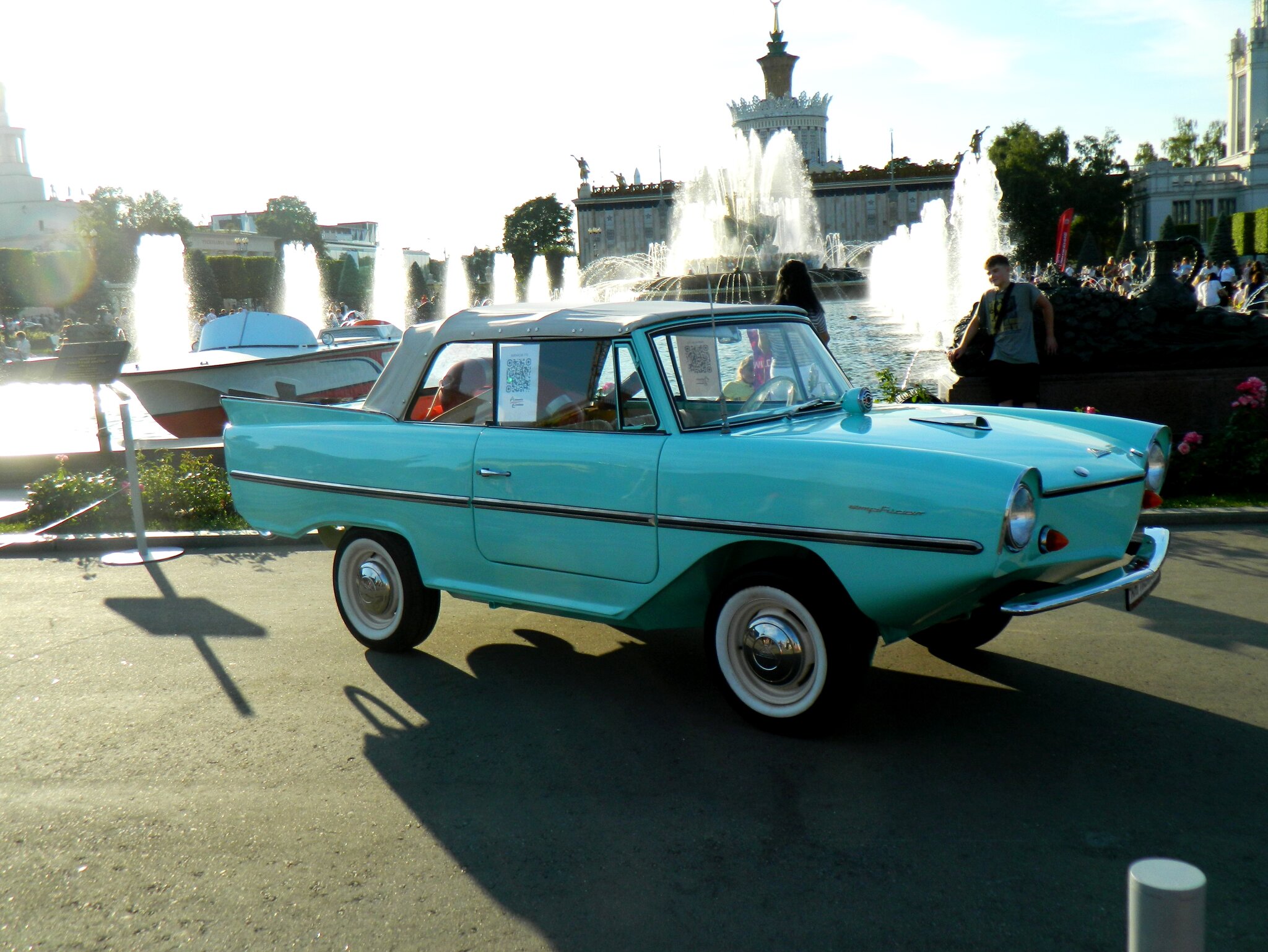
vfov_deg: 40.7
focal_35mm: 35
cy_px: 476
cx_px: 634
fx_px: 1282
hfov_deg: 52.6
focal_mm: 6.2
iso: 80
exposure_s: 1/800
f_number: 3.3
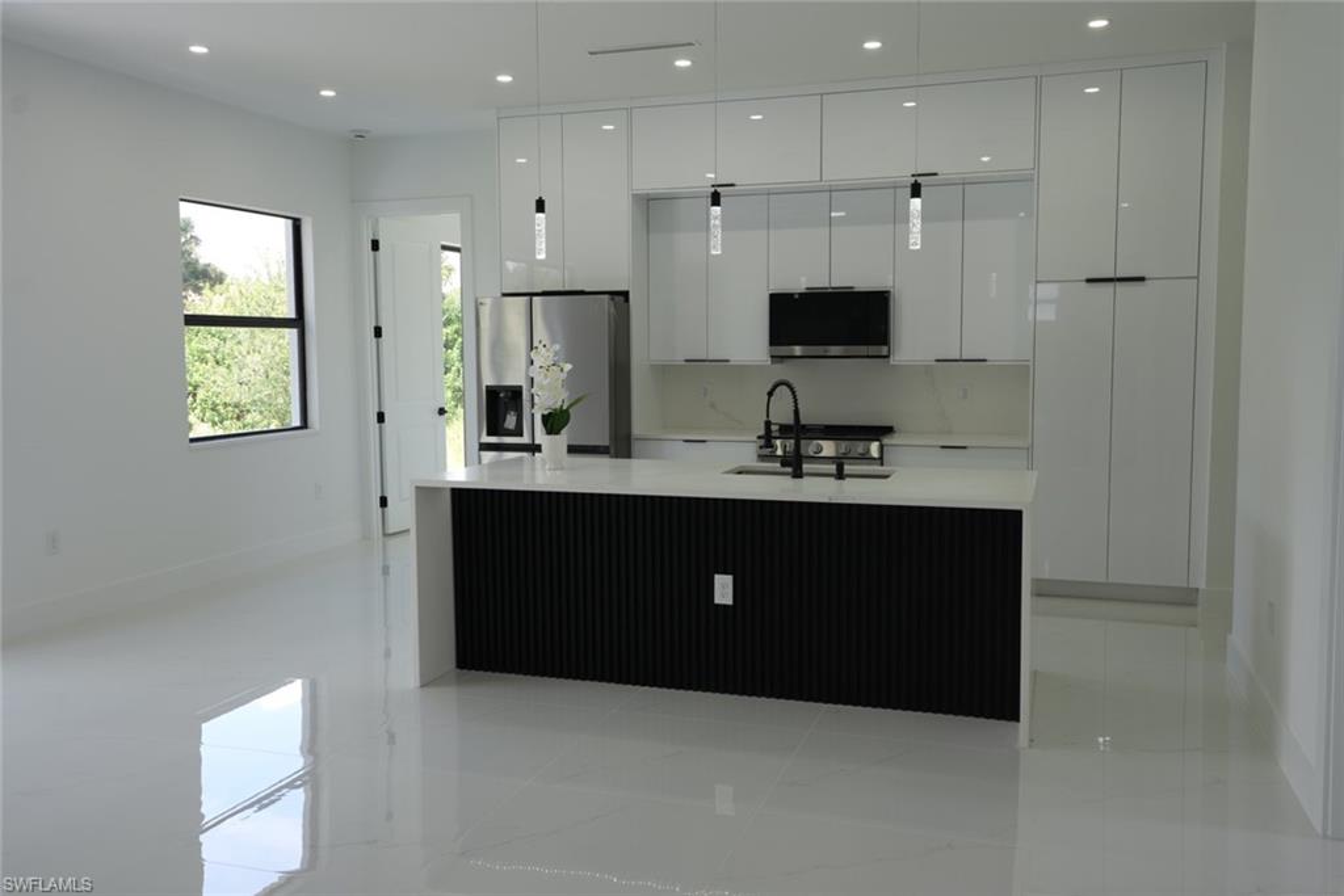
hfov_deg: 60.3
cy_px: 448
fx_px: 1157
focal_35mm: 31
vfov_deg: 42.3
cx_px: 672
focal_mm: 31
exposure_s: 1/40
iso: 160
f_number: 5.6
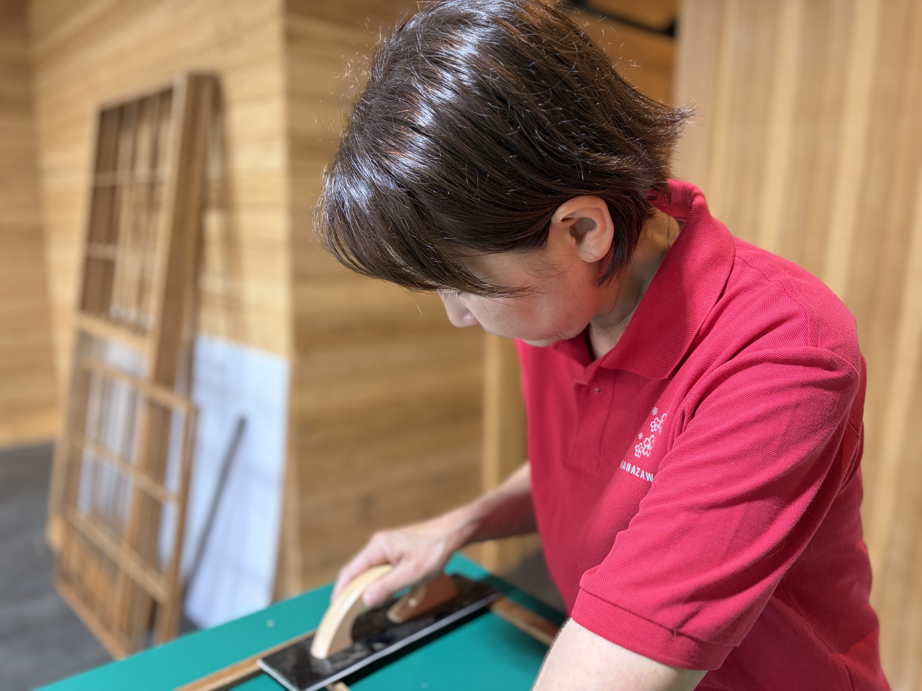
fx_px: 693
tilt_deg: -9.8
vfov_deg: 53.1
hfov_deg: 67.3
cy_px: 346
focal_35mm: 26
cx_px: 461
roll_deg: -0.2
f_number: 1.6
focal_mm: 5.96
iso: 160
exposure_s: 1/50
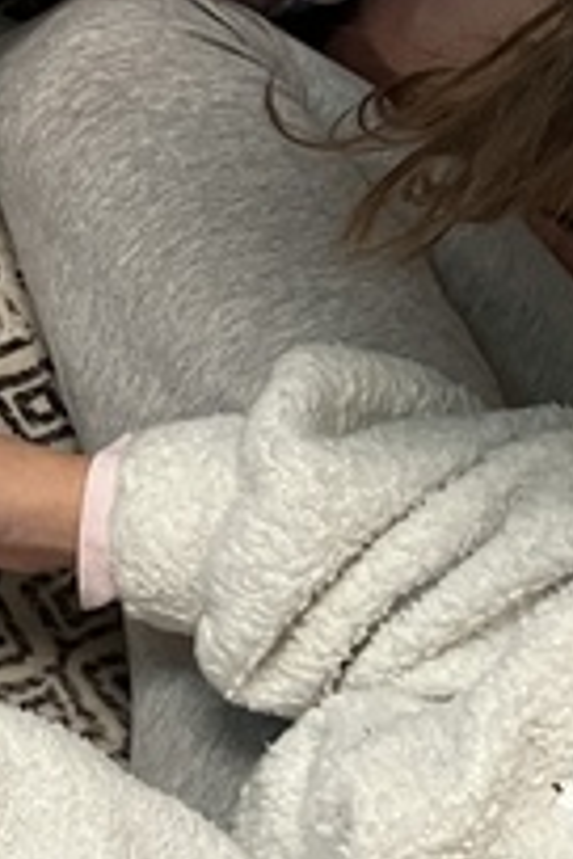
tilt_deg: -69.0
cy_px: 76
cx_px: -687
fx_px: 3485
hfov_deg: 8.7
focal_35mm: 146
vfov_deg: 13.9
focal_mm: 3.99
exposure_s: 1/60
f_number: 1.8
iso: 125
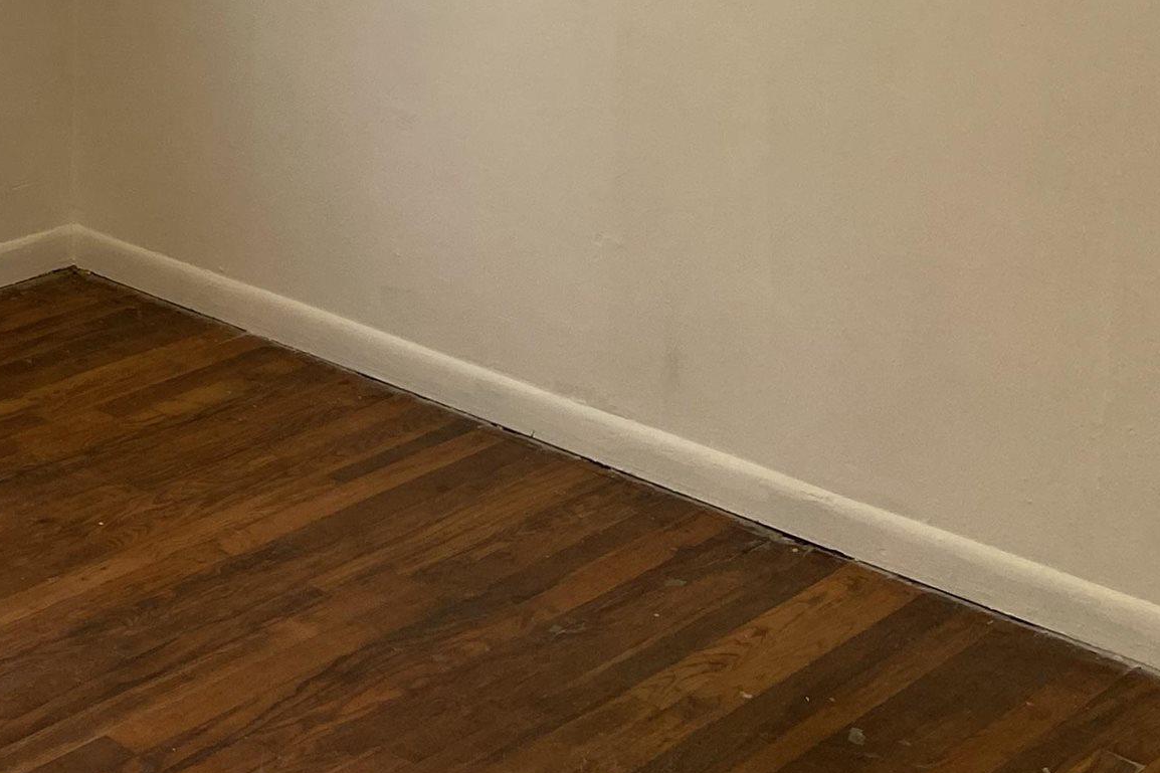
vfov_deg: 17.5
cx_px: -334
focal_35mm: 72
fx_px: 2320
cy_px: -277
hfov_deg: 24.6
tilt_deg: -7.5
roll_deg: -0.2
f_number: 1.8
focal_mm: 4.25
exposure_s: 1/120
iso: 80
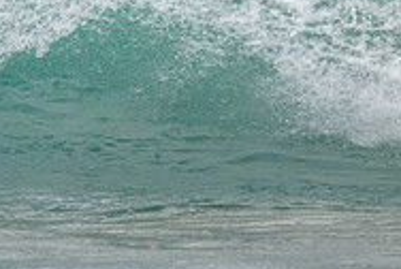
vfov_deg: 0.6
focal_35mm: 2465
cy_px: -84
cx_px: -203
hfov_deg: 0.8
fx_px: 27500
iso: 1000
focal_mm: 800
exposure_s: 1/2000
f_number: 11
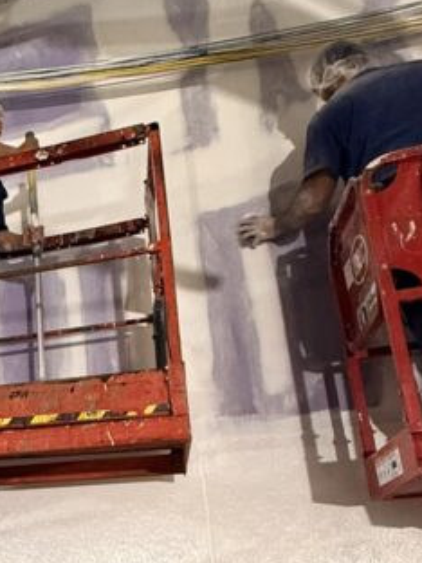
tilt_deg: +13.7
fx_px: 748
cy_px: 438
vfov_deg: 39.8
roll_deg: +1.7
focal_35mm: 46
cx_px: -123
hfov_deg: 26.8
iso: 320
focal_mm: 2.22
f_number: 2.2
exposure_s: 1/60
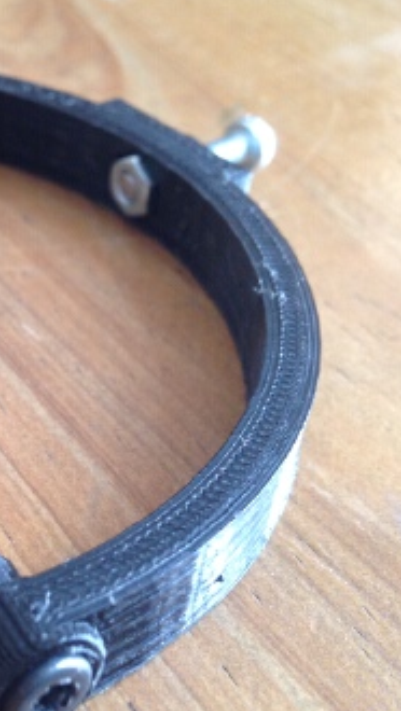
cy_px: 379
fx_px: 1095
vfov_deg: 36.0
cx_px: -33
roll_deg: -1.9
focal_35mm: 58
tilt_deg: -37.4
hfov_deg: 19.9
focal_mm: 4.12
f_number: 2.4
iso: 125
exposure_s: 1/20
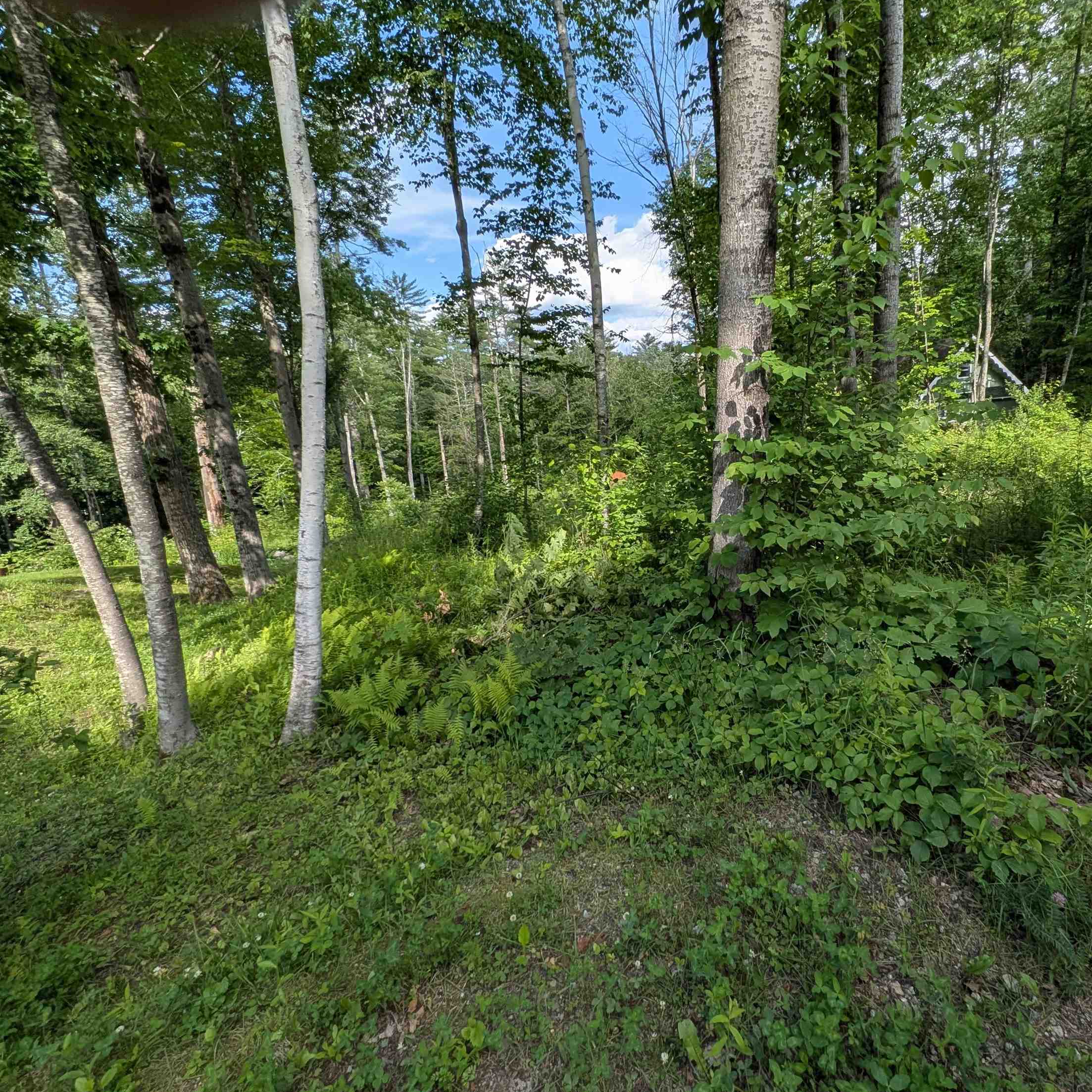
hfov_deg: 86.7
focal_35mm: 16
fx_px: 571
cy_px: 537
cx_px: 634
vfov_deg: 87.4
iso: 31
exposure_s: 1/600
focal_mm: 1.54
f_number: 2.2
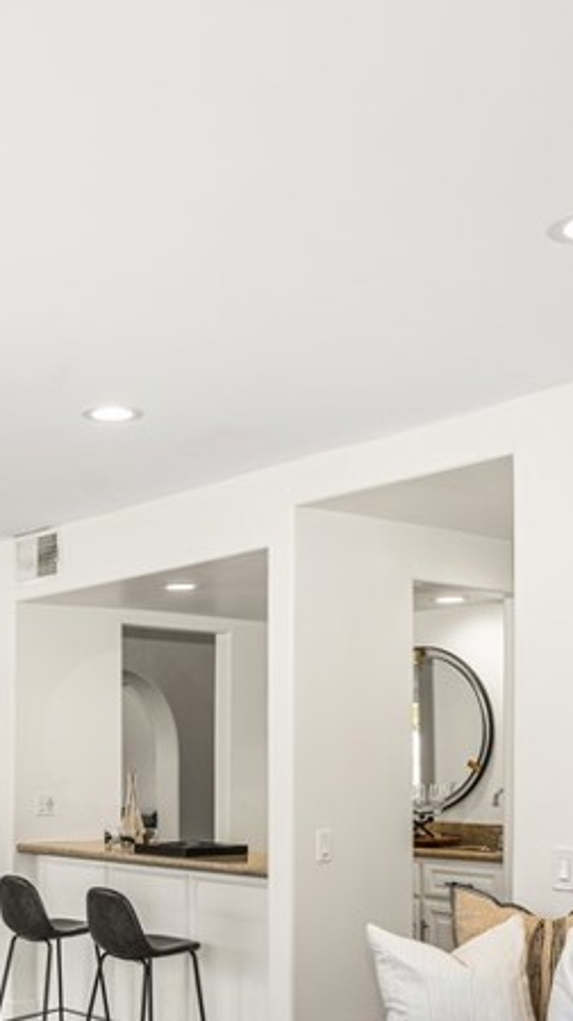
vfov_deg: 44.8
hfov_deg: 26.1
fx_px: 1196
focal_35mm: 44
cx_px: 61
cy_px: 755
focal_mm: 18.5
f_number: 6.3
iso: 100
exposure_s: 1/15
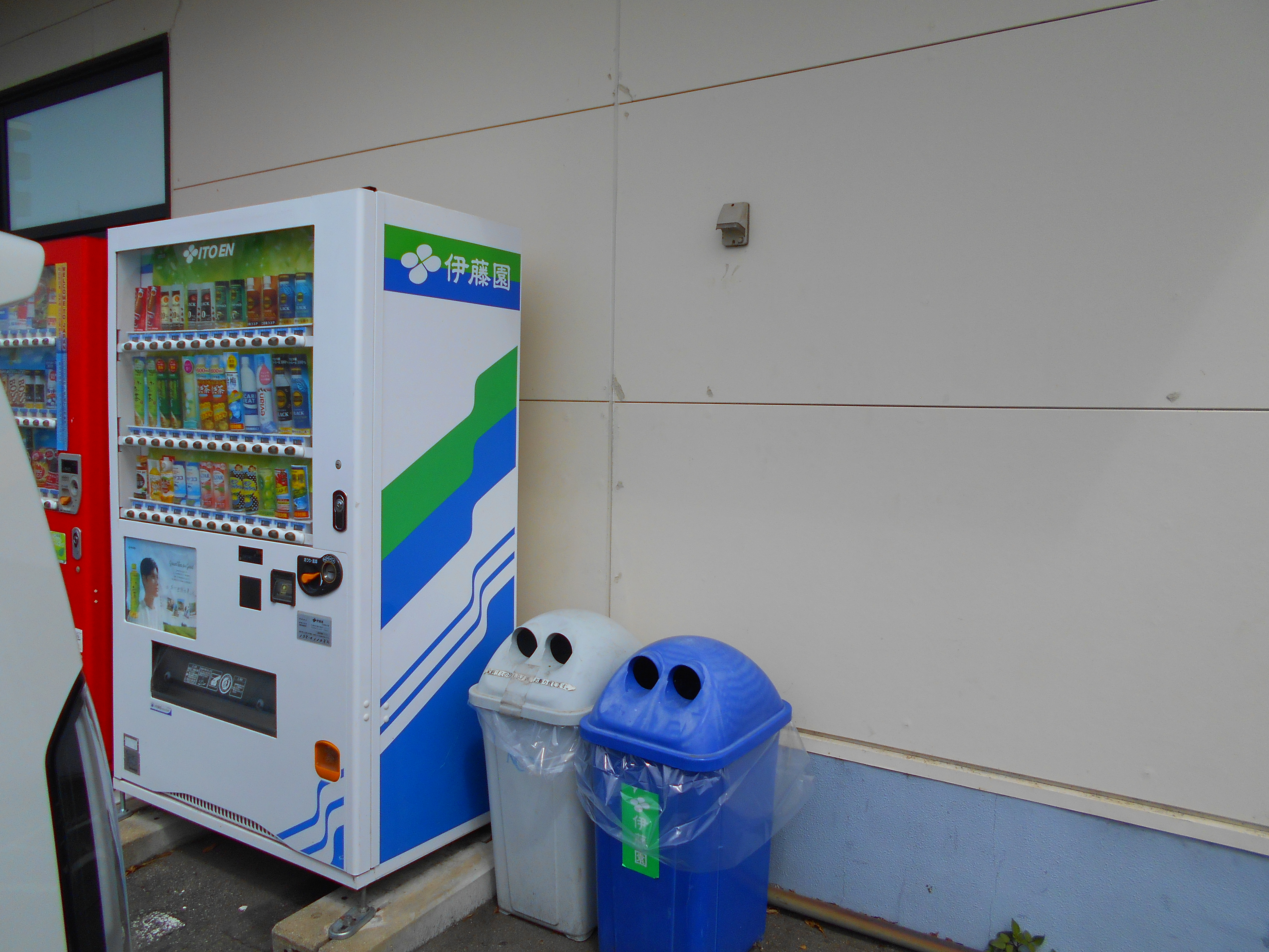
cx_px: 634
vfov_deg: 53.1
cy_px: 476
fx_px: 953
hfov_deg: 67.3
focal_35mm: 26
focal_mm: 4.6
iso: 80
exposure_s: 1/320
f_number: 8
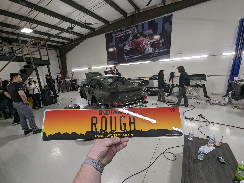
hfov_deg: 102.0
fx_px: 99
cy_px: 99
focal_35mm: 14
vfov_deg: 85.5
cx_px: 116
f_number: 2.2
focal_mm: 1.95
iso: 129
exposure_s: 1/99.4
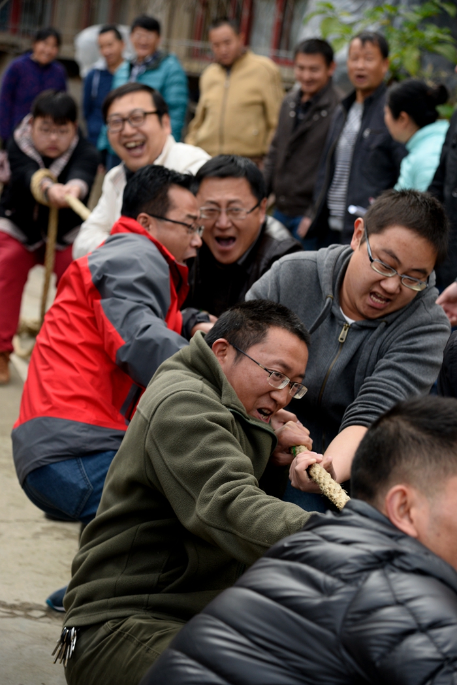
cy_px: 342
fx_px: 1617
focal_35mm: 85
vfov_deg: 23.9
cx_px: 228
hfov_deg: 16.1
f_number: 4.5
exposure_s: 1/320
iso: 640
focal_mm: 85
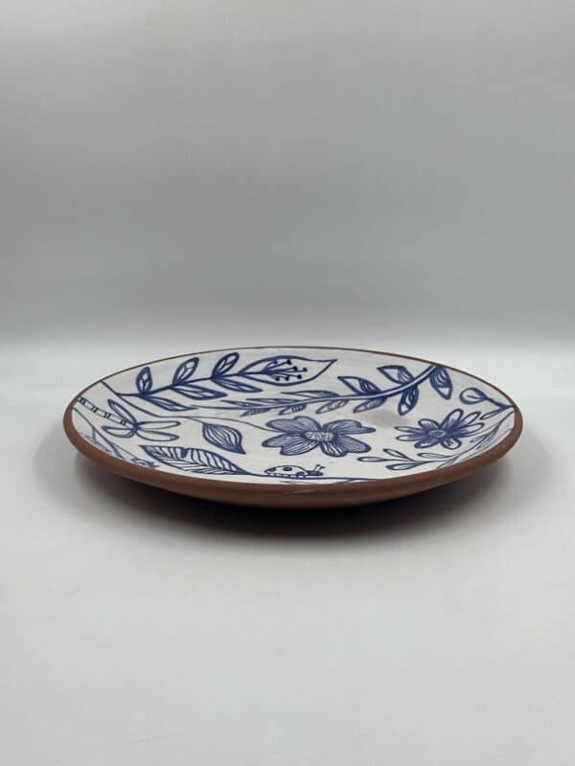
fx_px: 1063
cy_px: 383
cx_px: 288
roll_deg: -1.8
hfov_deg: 30.3
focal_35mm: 48
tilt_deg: -17.6
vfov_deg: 39.7
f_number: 1.78
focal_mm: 6.86
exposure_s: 1/714
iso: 64
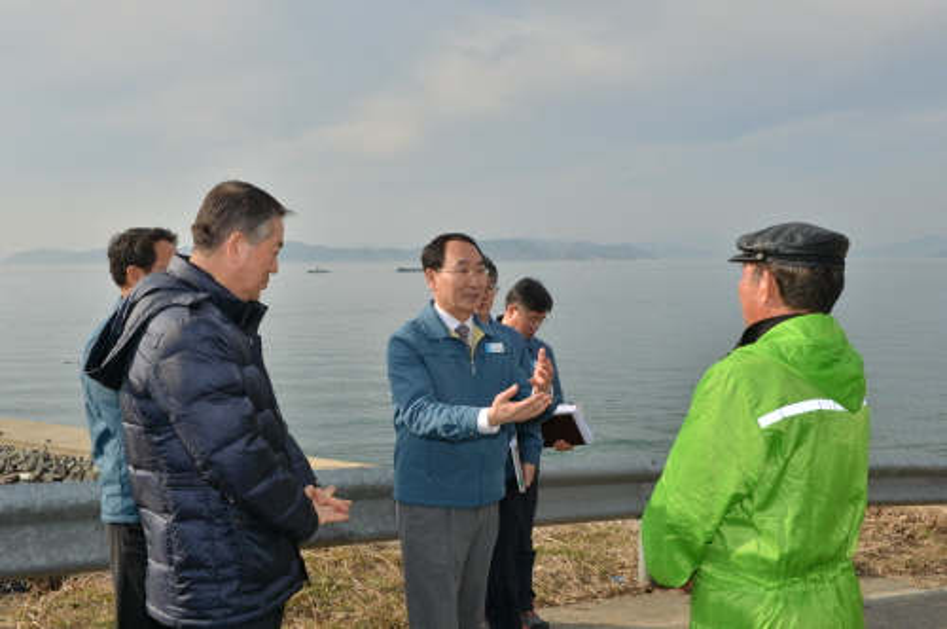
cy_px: 314
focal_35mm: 34
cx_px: 474
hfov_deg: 55.9
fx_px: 893
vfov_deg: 38.8
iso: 125
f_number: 14
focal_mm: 34
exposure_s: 1/250
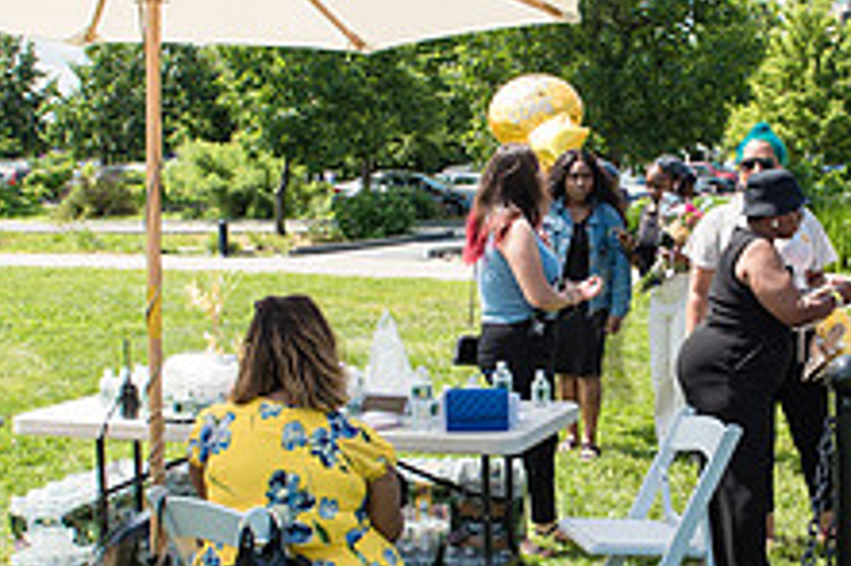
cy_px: 337
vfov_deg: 21.5
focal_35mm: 63
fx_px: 1488
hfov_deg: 31.5
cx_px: 608
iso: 200
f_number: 5.6
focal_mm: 24
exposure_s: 1/500
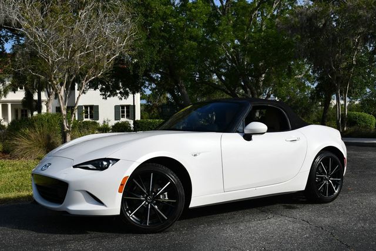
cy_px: 126
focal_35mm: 48
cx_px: 188
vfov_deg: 28.1
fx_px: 502
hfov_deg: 41.1
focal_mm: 24
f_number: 10
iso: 100
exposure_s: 1/400
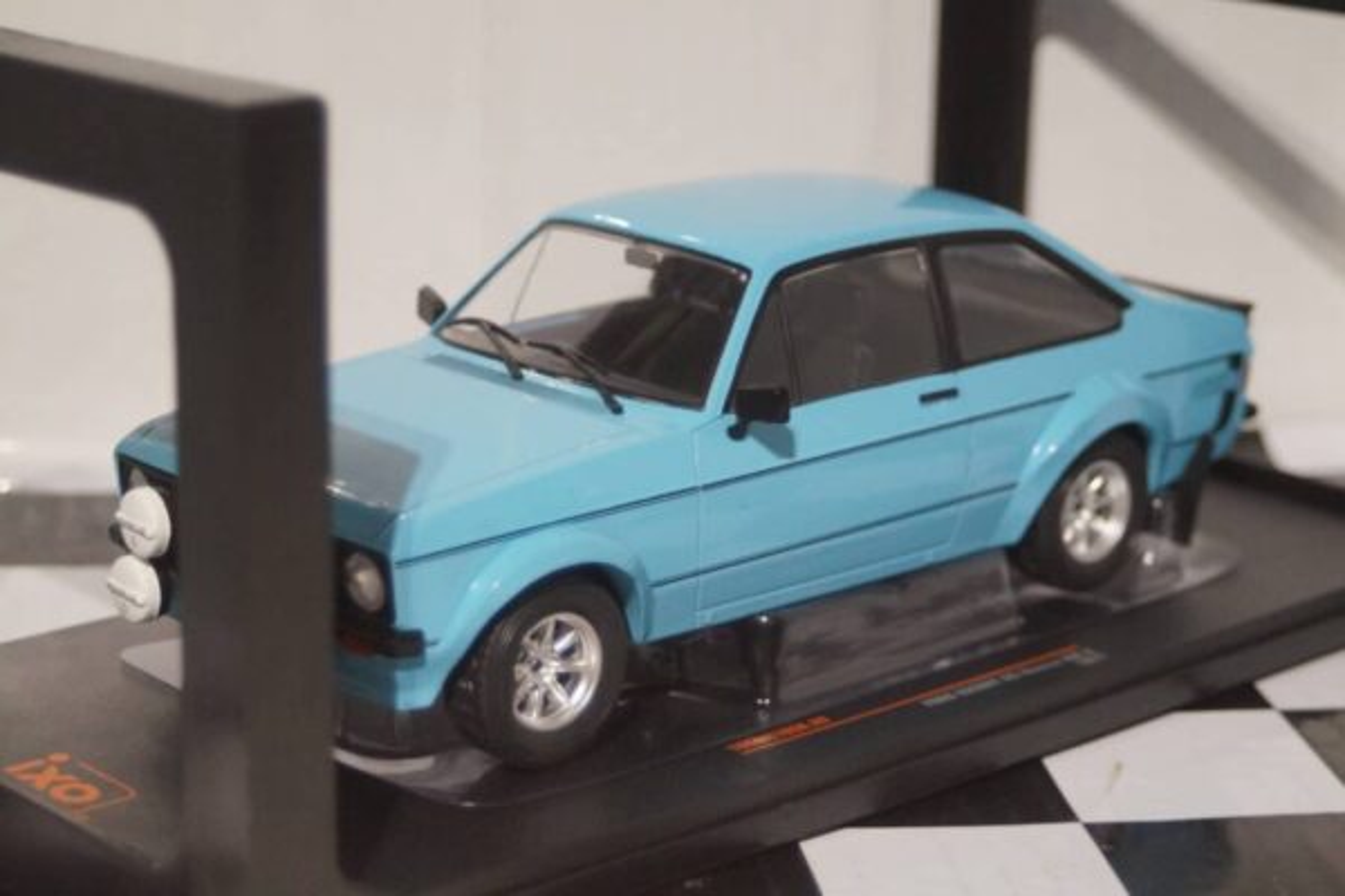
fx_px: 3362
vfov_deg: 15.2
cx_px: 672
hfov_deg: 22.6
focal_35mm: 90
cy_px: 448
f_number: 5.6
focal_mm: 60
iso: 2500
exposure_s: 1/160
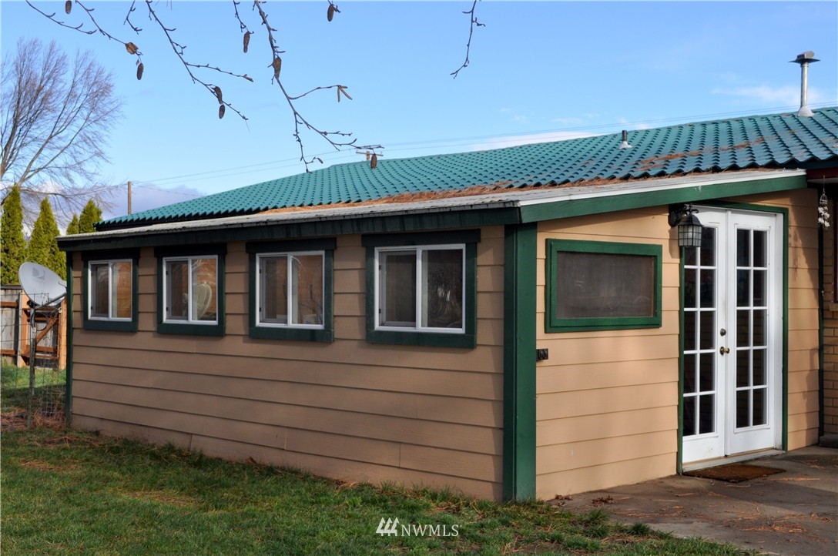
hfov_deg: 41.2
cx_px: 419
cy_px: 278
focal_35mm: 48
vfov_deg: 28.0
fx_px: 1116
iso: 200
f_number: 9
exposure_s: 1/200
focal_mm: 32
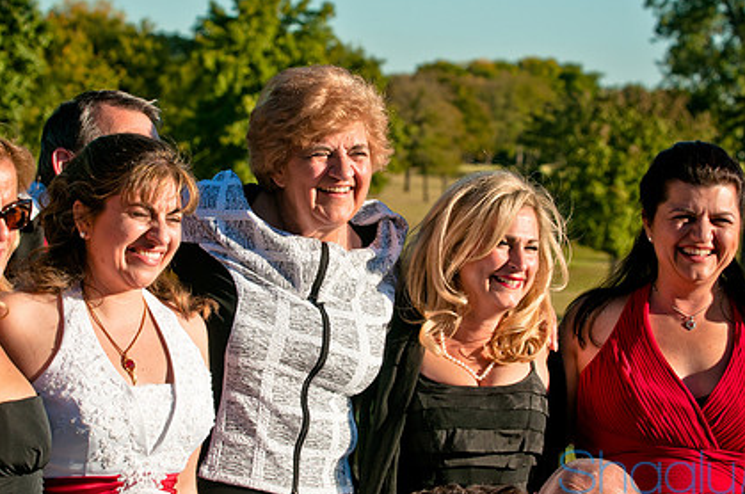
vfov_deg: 8.2
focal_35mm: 166
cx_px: 327
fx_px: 3430
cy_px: 221
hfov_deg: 12.4
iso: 200
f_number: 7.1
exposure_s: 1/640
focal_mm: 80
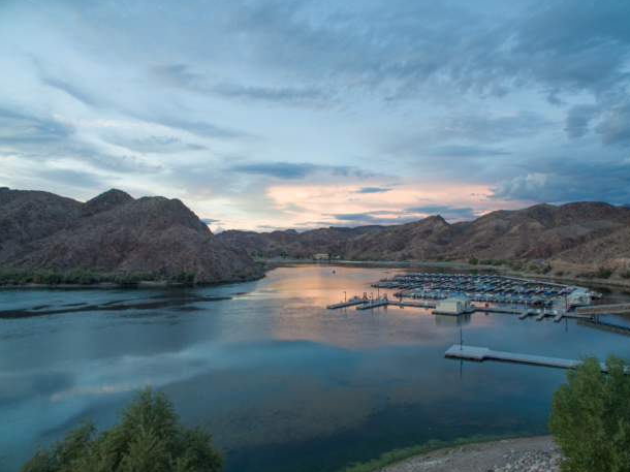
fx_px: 382
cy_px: 243
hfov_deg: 79.0
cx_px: 329
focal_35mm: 21
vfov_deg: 63.4
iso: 151
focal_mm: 3.6
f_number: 2.8
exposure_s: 1/25
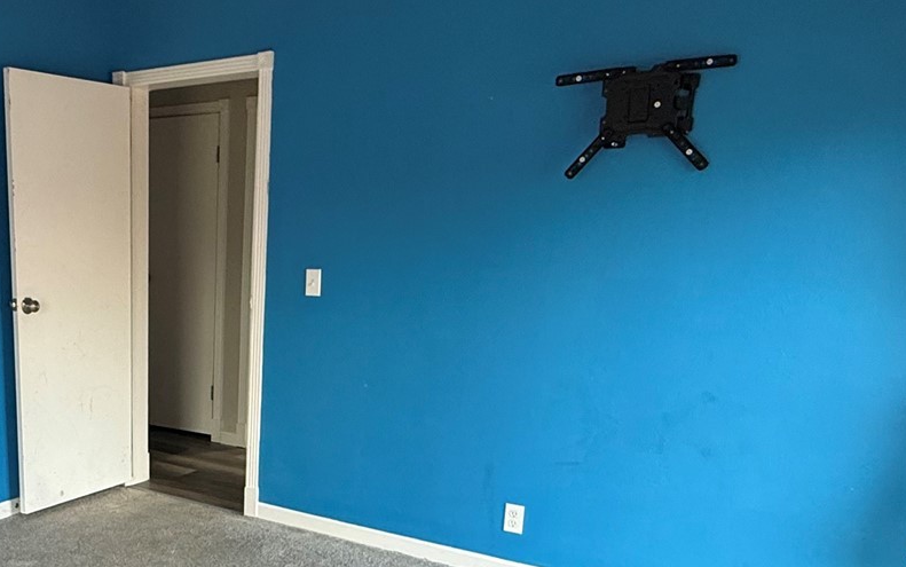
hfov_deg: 49.9
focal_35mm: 36
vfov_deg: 34.3
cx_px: 149
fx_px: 889
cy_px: 457
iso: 250
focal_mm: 2.22
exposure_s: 1/99
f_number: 2.2
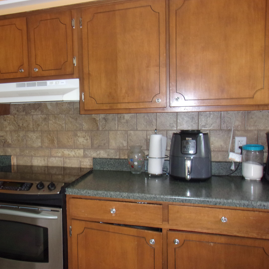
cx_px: 87
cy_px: 132
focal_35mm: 33
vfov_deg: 49.7
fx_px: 290
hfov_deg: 48.8
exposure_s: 1/34
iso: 200
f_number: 3
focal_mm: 4.9
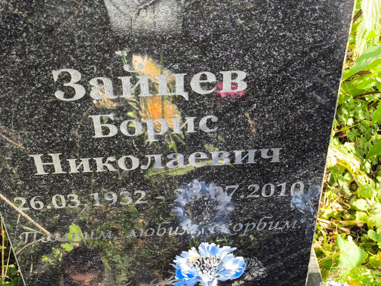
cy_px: 143
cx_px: 190
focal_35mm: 50
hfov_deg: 38.2
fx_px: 551
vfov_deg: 29.1
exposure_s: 1/114
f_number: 1.7
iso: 50
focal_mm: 4.71
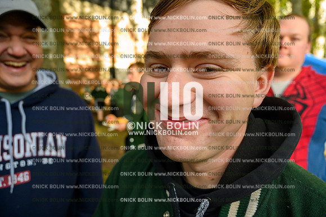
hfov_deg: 73.8
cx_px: 163
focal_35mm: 24
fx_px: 217
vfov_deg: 53.1
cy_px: 108
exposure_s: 1/1250
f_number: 5
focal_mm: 24
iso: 2500
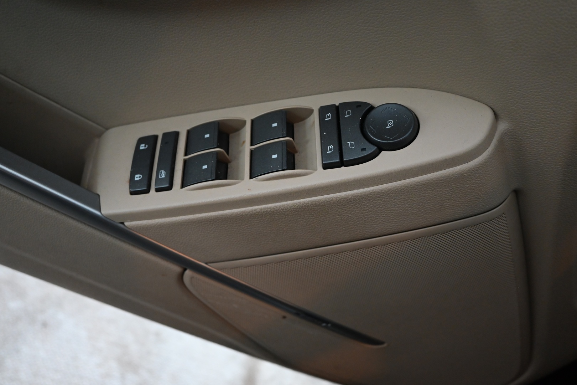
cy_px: 192
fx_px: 449
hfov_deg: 65.5
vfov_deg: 46.4
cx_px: 288
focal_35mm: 28
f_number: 4.5
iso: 3200
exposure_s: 1/80
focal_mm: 28
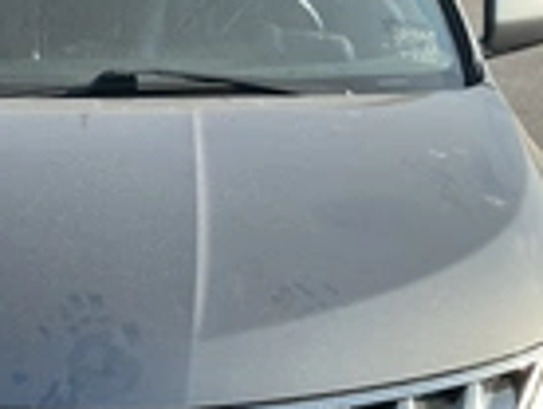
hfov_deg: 23.4
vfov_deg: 17.7
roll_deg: -1.1
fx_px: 1273
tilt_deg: -23.6
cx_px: 43
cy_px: 444
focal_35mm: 81
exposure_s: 1/728
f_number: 1.8
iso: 25
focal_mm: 3
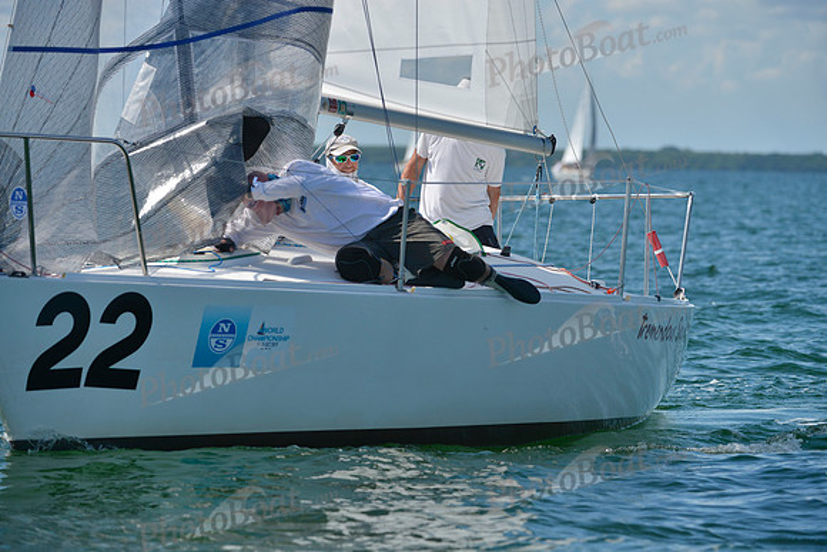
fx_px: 5055
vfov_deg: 6.2
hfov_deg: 9.4
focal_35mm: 220
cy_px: 276
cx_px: 414
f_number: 6.3
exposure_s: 1/1250
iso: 200
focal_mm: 220
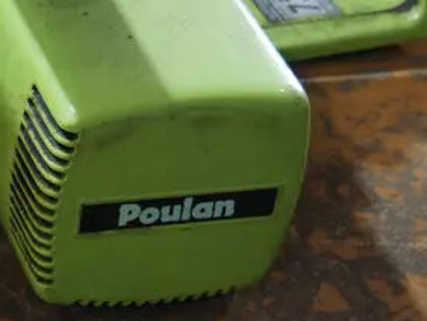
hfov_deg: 15.3
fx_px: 1432
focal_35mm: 116
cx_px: -259
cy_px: 120
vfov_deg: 12.8
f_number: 3.6
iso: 500
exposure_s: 1/60
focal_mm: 16
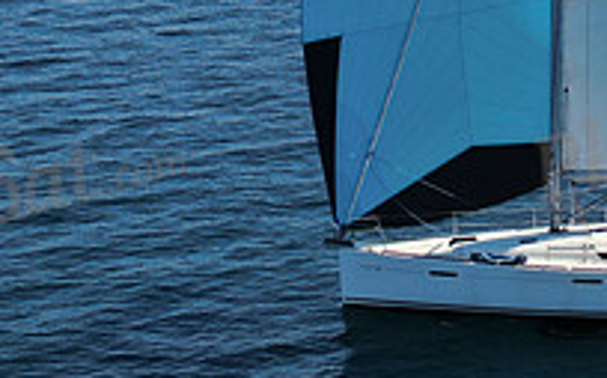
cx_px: 363
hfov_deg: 14.4
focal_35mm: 145
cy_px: -10
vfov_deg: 9.0
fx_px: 2396
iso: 100
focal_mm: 8.6
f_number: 3.8
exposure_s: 1/1000
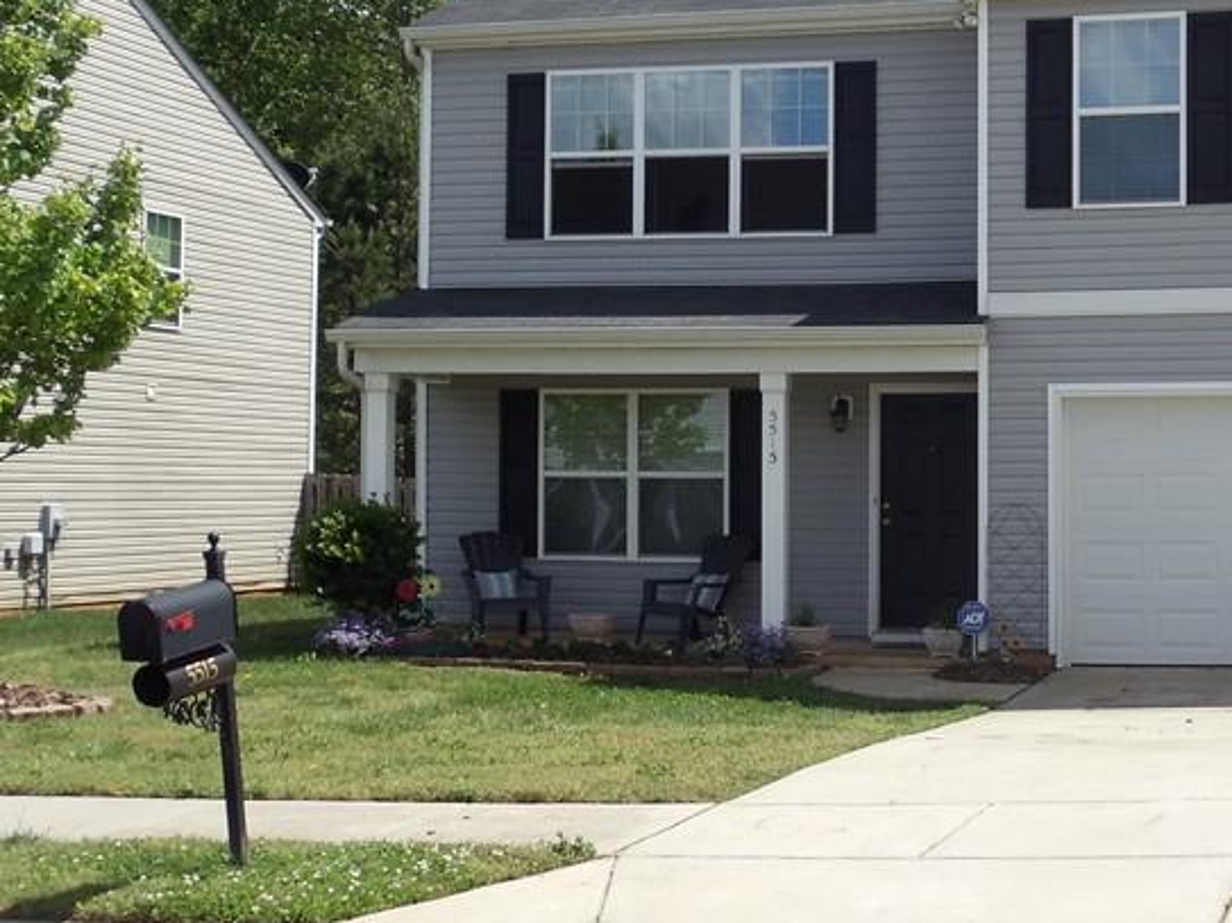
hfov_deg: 23.3
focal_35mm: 83
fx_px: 2953
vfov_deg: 17.8
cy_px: 420
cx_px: 944
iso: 100
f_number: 7.1
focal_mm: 6
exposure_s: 1/250
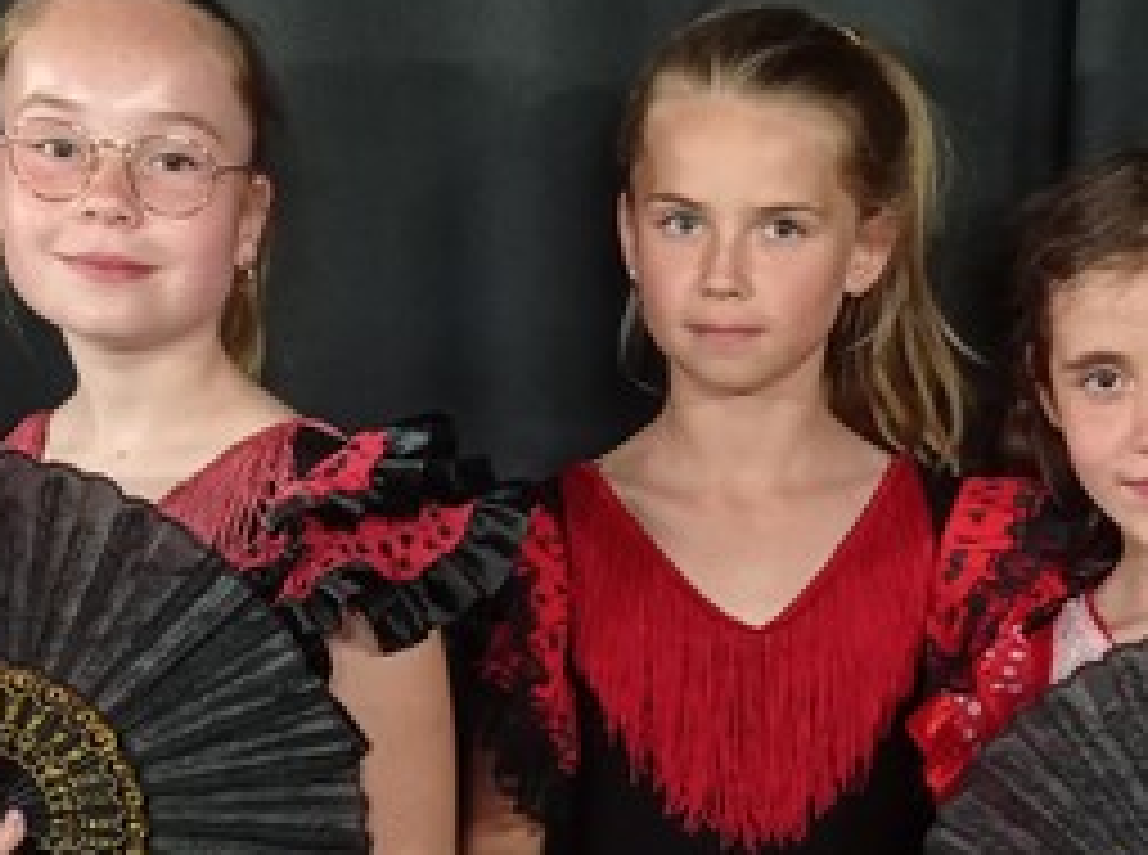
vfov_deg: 16.2
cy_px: 963
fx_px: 2912
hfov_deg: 22.2
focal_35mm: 88
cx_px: 725
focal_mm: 4.74
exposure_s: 1/25
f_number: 1.79
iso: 488
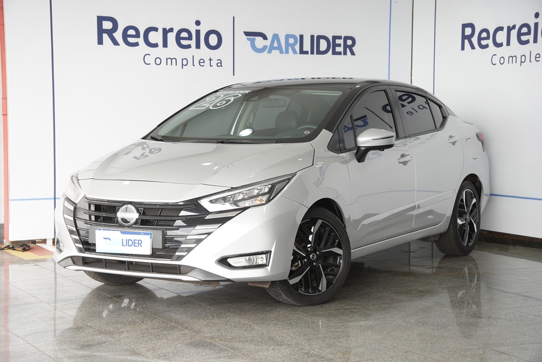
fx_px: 1061
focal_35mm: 70
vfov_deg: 19.3
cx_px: 271
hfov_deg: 28.6
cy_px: 181
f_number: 3.5
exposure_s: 1/100
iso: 200
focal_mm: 47
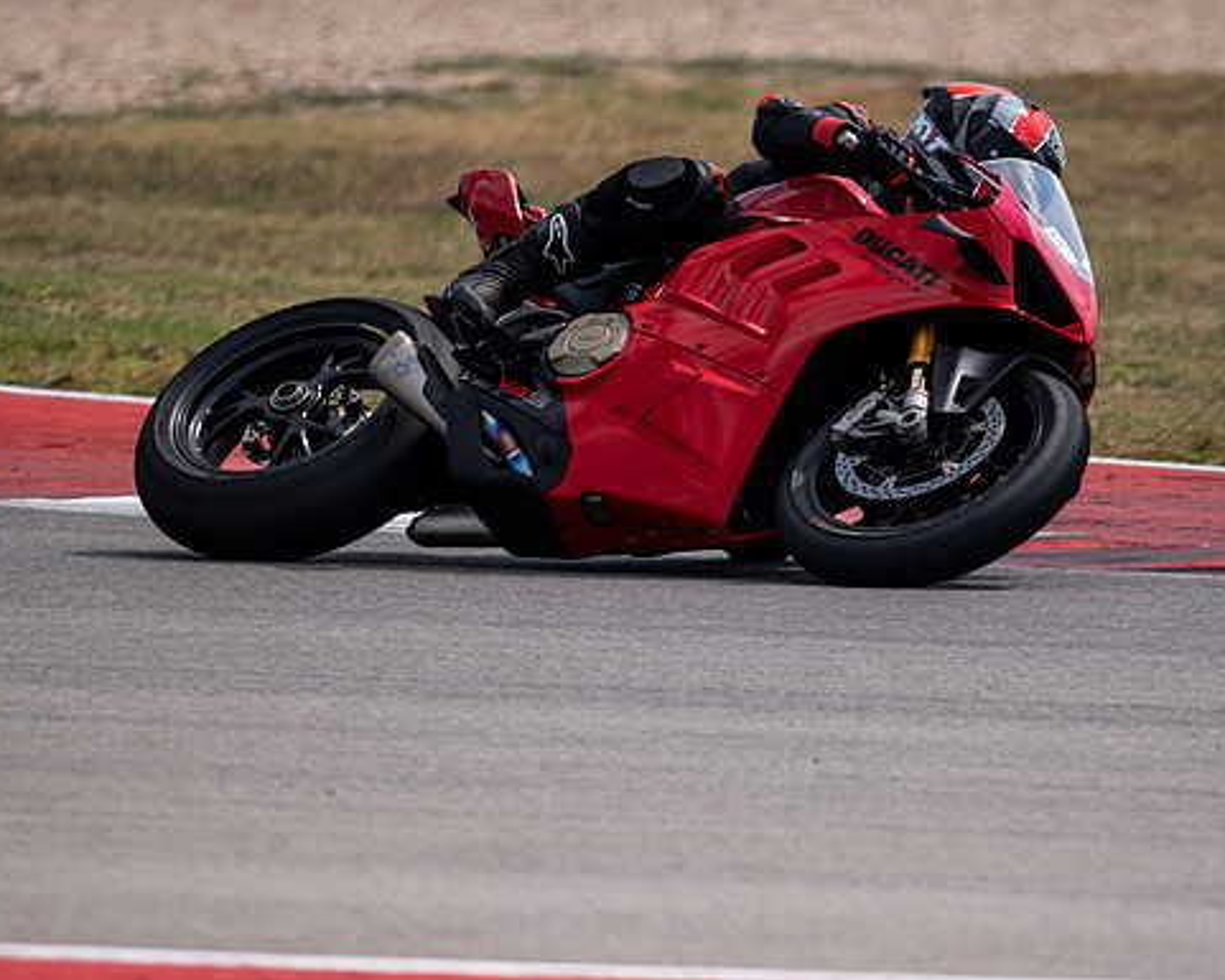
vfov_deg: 1.8
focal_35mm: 849
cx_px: 586
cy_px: 490
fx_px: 30787
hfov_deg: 2.3
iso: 400
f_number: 5.6
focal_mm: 500
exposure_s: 1/2500
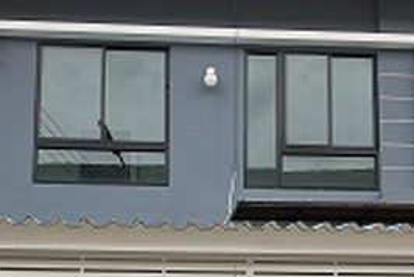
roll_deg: -0.2
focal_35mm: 70
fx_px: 806
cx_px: 199
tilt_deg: +8.0
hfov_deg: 28.8
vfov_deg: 18.8
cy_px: 299
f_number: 1.8
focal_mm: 3.99
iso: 32
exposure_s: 1/656
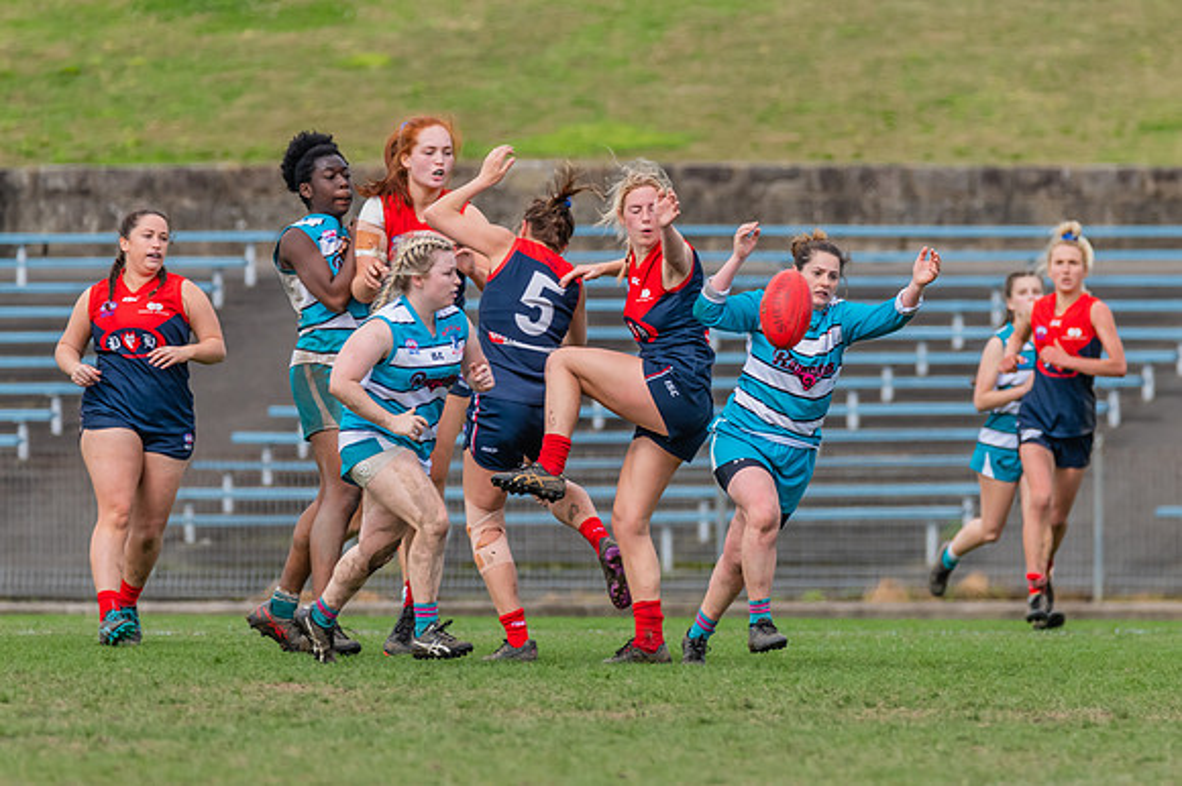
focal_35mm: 595
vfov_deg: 2.3
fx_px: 19514
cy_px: 391
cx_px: 749
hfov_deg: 3.5
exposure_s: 1/1600
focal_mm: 400
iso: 800
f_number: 6
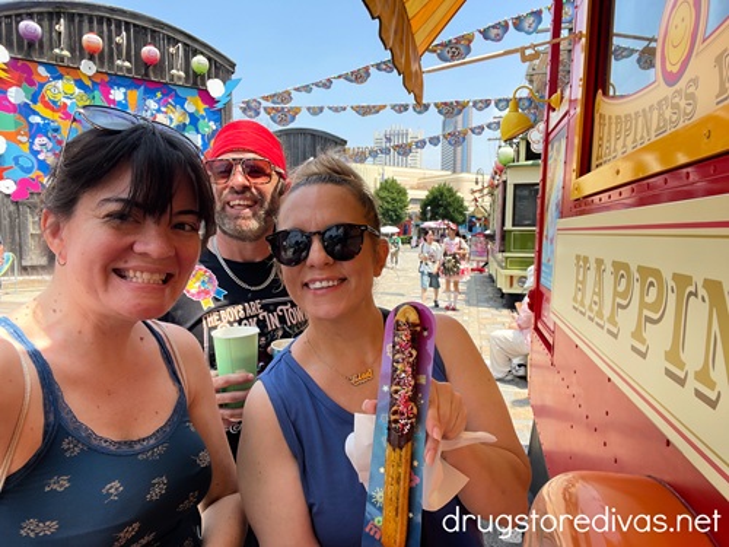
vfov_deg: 58.9
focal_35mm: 23
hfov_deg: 73.9
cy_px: 274
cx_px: 364
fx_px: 484
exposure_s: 1/214
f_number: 2.2
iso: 25
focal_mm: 2.71
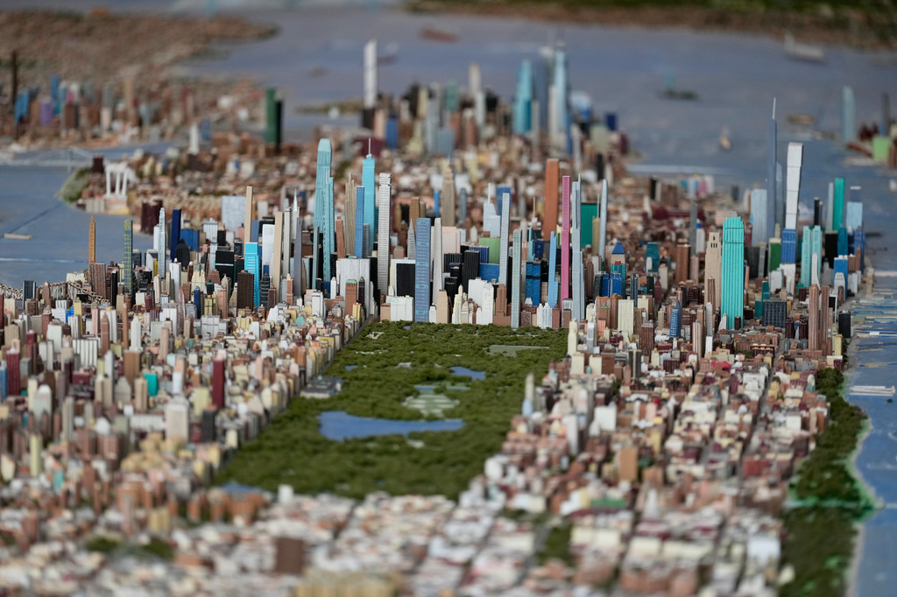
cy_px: 298
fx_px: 4309
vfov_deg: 7.9
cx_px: 448
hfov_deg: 11.9
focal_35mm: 173
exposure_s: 1/200
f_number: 2.8
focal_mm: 173
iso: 1000
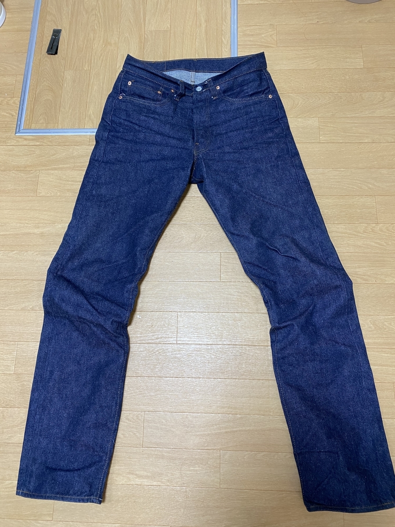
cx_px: 198
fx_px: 396
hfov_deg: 53.1
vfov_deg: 67.3
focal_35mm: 26
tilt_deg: -75.1
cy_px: 264
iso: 200
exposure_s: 1/50
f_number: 1.8
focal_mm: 4.25
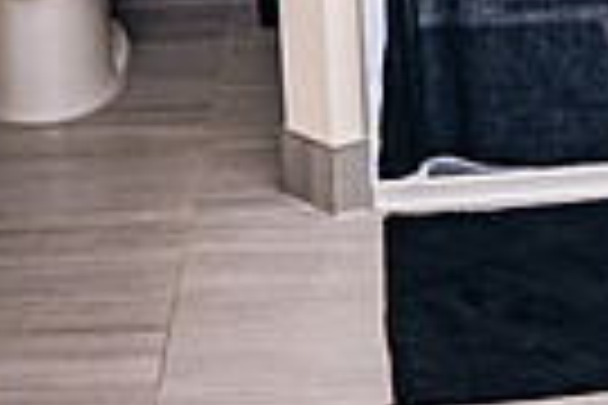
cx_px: 680
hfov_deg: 19.0
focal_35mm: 103
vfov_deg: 12.5
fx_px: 1739
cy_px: -232
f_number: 5.6
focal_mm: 24
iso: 640
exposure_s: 1/100
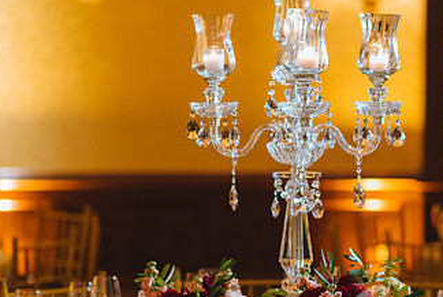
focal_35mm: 152
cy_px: 207
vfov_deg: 9.0
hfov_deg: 13.5
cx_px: 310
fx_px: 1873
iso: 1600
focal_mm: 85
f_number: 2
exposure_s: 1/100
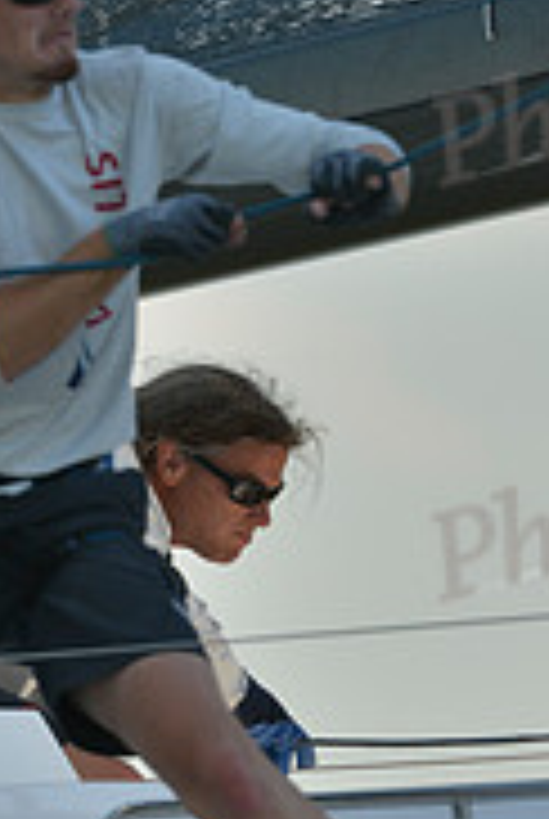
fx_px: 28985
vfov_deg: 1.6
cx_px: 200
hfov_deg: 1.1
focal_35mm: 1272
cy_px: 783
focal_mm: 400
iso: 200
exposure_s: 1/1600
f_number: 4.5
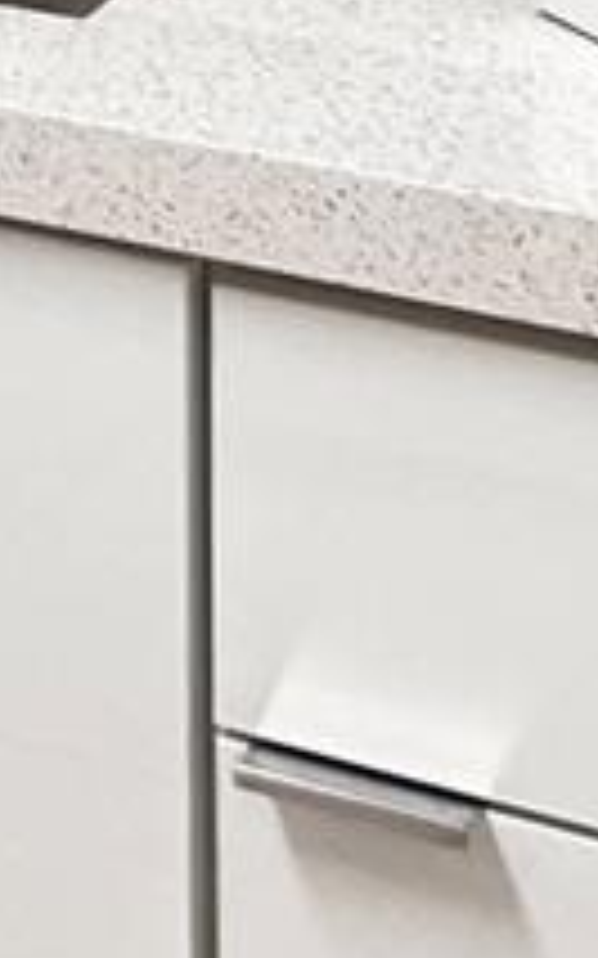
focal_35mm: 155
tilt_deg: -7.3
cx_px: -1183
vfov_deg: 12.2
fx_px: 4044
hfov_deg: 7.5
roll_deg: +2.4
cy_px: -859
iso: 80
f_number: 1.5
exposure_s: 1/120
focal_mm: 5.7
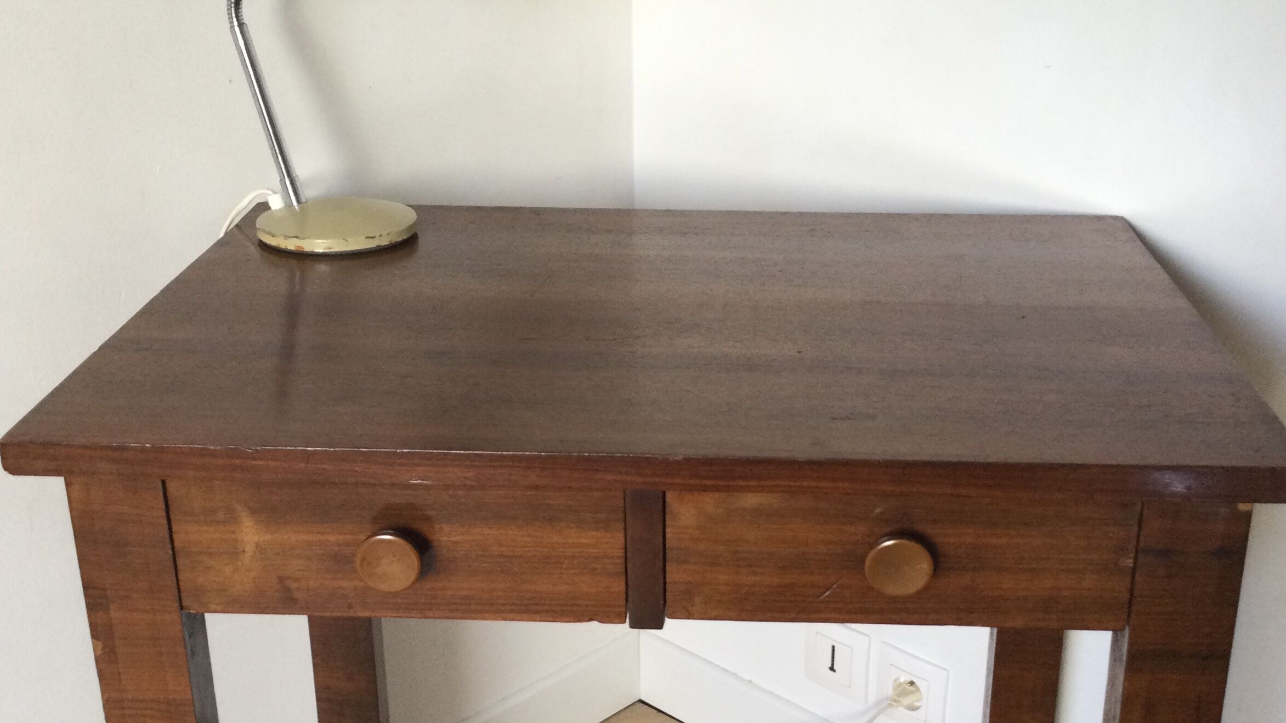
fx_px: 1603
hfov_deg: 43.7
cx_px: 653
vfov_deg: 25.4
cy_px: 456
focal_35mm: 47
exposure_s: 1/33
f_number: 2.4
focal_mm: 3.3
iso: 64
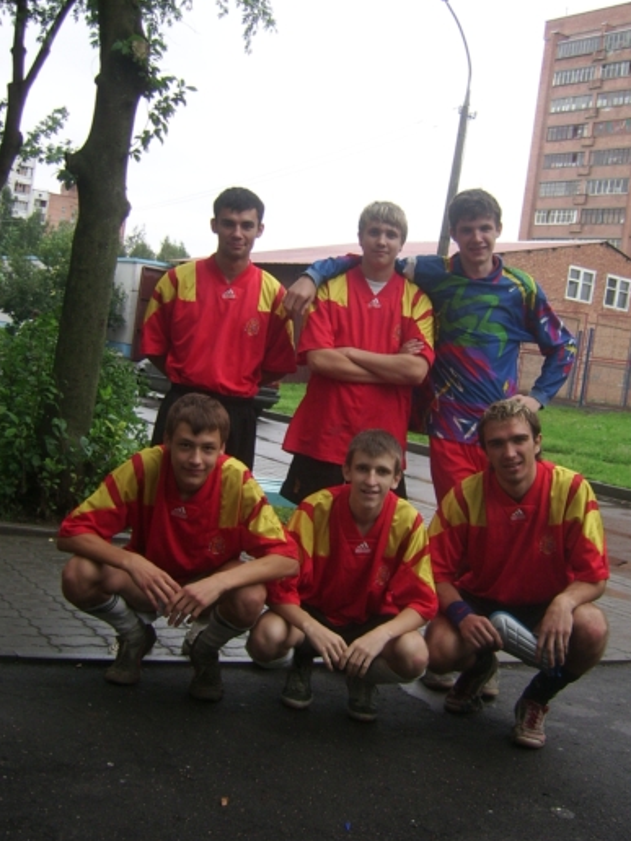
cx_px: 329
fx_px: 924
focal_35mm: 38
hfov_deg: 37.7
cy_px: 412
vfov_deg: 49.0
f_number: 2.8
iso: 100
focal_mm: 5.95
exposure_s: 1/84
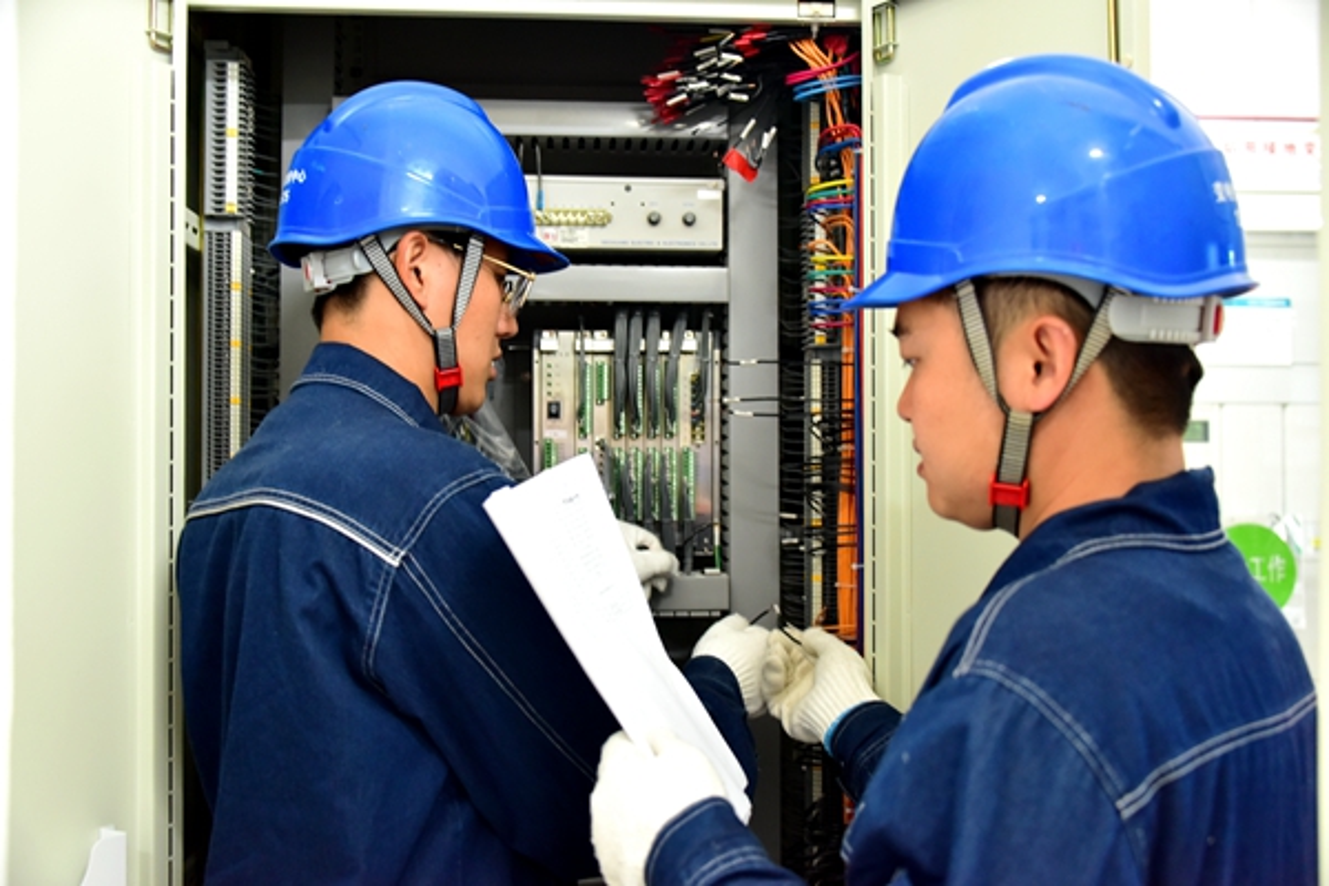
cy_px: 443
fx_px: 1550
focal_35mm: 42
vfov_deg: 31.9
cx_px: 664
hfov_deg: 46.4
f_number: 4
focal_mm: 42
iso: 2500
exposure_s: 1/25
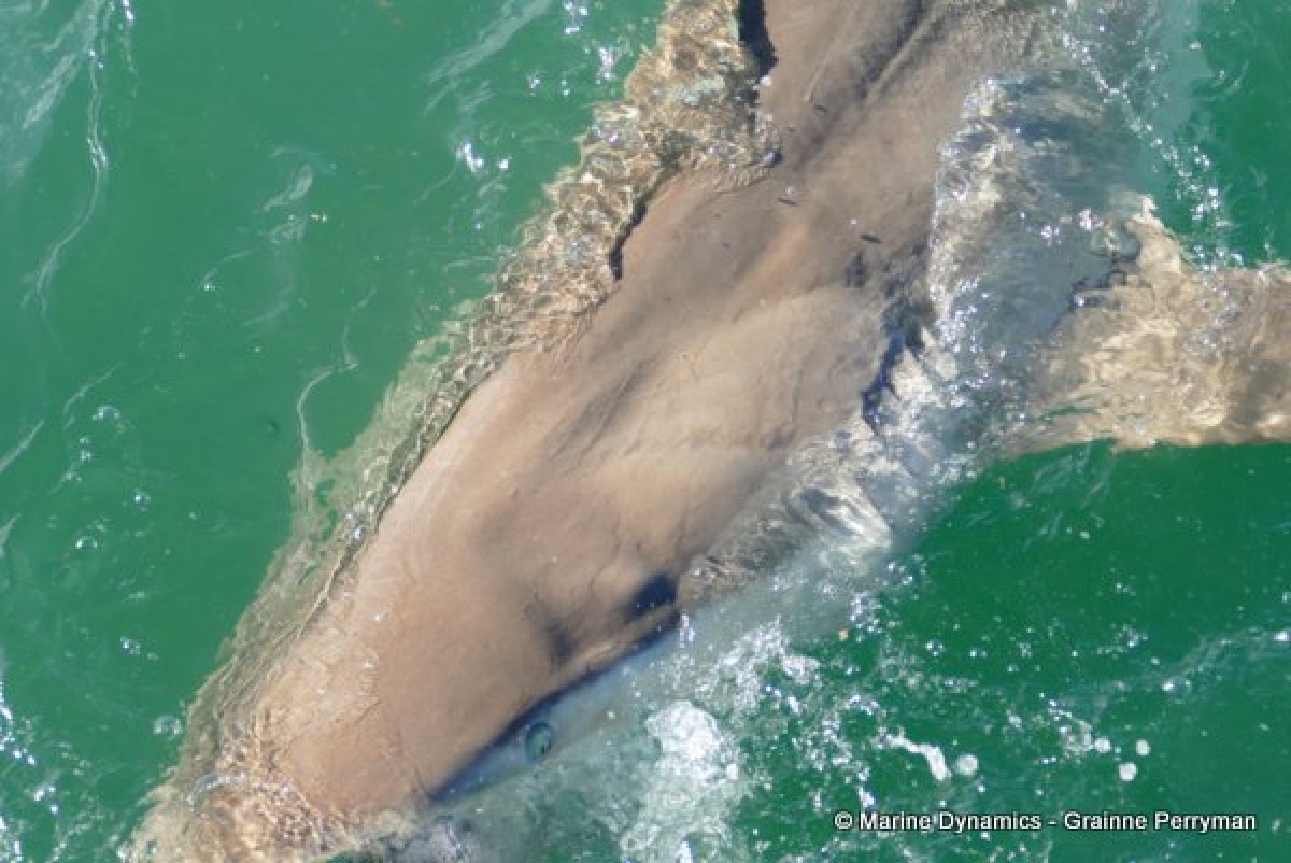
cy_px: 432
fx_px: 2907
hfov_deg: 25.0
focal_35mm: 81
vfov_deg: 16.9
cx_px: 646
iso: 125
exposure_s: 1/500
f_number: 3.7
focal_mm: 29.59
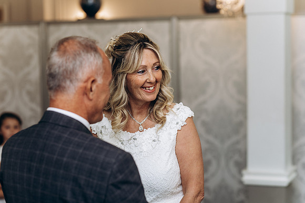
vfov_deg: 16.1
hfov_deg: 23.9
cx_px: 152
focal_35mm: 85
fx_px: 720
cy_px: 102
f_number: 2.5
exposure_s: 1/160
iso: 320
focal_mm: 85
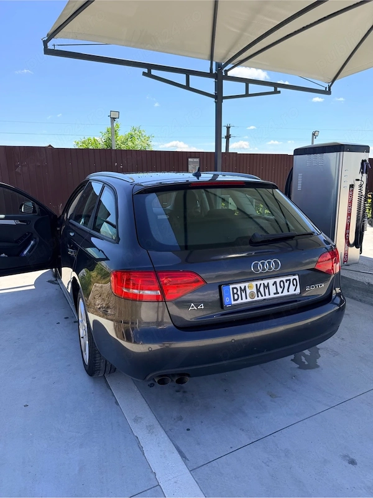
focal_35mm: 24
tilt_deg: -11.5
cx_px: 186
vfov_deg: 71.6
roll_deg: +1.0
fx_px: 345
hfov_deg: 56.8
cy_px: 249
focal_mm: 6.76
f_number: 1.78
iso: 100
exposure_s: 1/2907
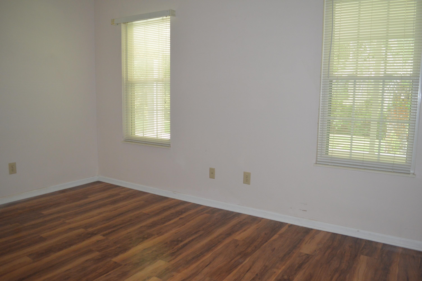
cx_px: 211
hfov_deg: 67.4
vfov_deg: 47.8
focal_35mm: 27
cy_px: 140
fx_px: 316
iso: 1250
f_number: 3.5
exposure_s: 1/60
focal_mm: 18
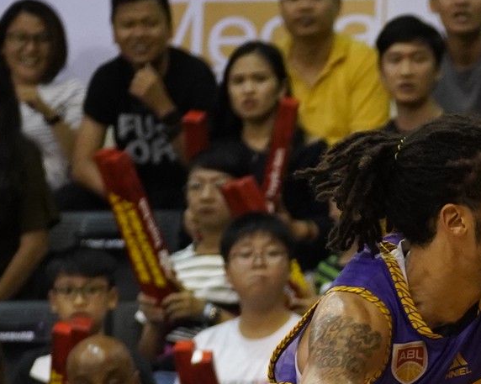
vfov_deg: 3.2
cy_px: 474
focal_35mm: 486
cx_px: 788
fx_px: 6915
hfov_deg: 4.0
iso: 3200
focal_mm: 99
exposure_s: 1/500
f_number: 2.8
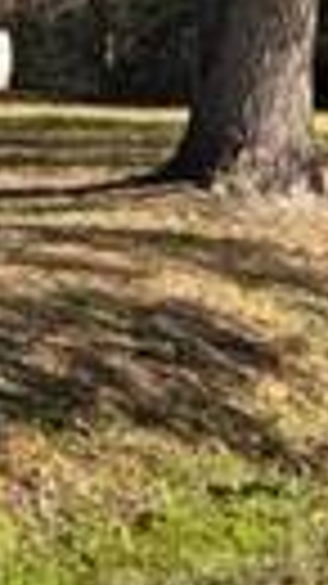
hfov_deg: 7.9
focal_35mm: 139
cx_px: -553
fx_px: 2152
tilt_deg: -3.1
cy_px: 94
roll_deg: +0.1
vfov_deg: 15.3
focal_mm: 5.1
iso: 50
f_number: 1.6
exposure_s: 1/852
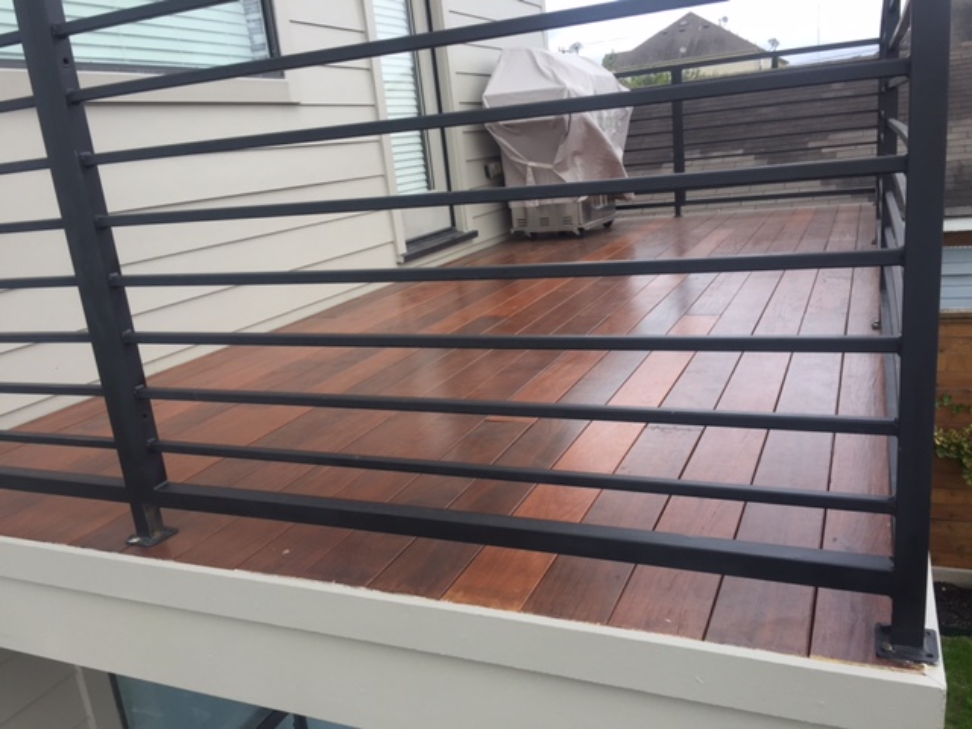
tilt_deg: -15.5
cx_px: 486
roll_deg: +5.8
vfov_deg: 48.2
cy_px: 364
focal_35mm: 29
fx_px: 814
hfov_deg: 61.7
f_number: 2.2
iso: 32
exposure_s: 1/565
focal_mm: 4.15
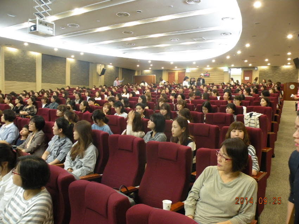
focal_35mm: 27
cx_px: 150
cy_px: 112
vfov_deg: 51.4
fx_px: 233
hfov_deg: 65.3
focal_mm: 4.7
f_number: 2.8
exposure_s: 1/12.2
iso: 400
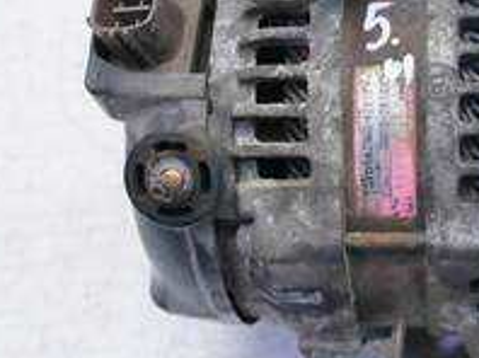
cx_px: 392
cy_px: 160
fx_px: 940
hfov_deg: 27.9
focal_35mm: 68
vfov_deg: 21.6
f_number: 3.6
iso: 200
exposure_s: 1/60
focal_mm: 14
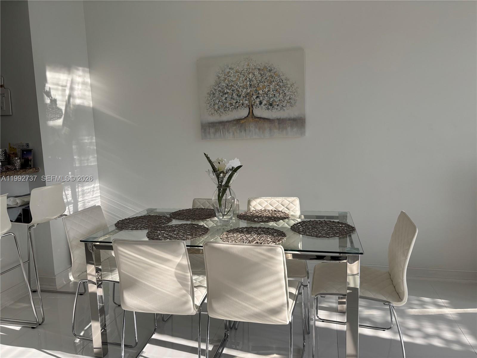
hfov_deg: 67.3
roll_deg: +1.9
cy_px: 179
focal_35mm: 26
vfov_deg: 53.1
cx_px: 238
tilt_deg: -7.4
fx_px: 358
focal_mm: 5.96
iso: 50
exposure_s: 1/425
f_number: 1.6
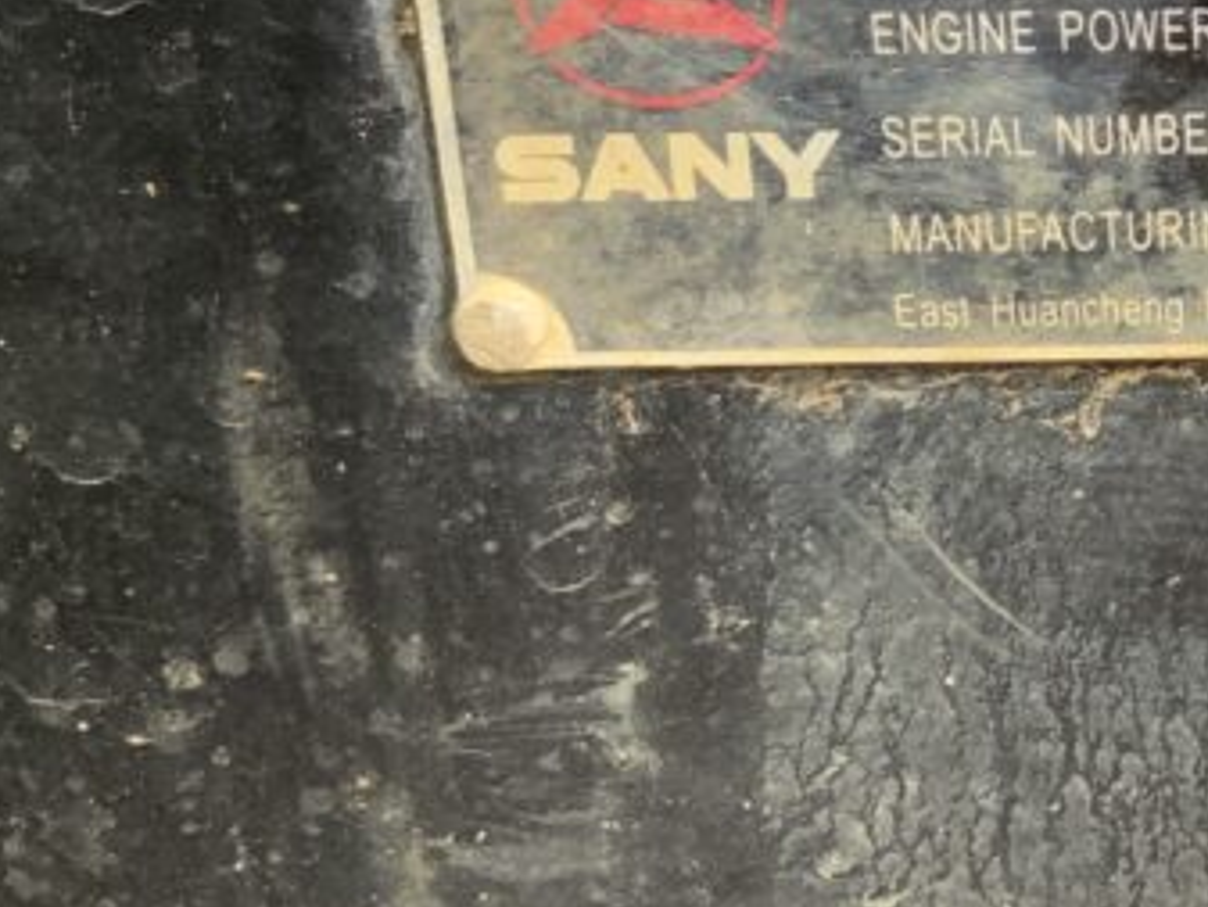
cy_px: 82
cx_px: 1523
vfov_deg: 16.6
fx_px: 3072
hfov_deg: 20.5
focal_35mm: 88
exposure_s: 1/122
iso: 64
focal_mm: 3
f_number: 1.8
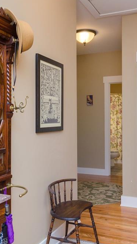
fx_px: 252
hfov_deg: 30.4
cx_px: 56
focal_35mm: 39
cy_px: 123
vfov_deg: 51.6
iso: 400
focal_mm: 16
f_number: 7.1
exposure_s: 1/40
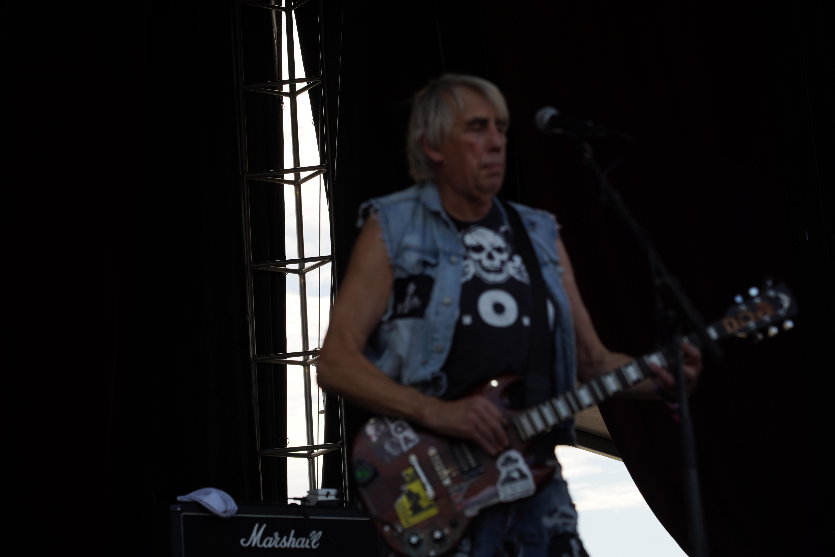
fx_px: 2435
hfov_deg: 19.5
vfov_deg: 13.0
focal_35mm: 105
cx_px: 418
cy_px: 278
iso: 100
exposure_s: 1/400
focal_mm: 105
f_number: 5.6
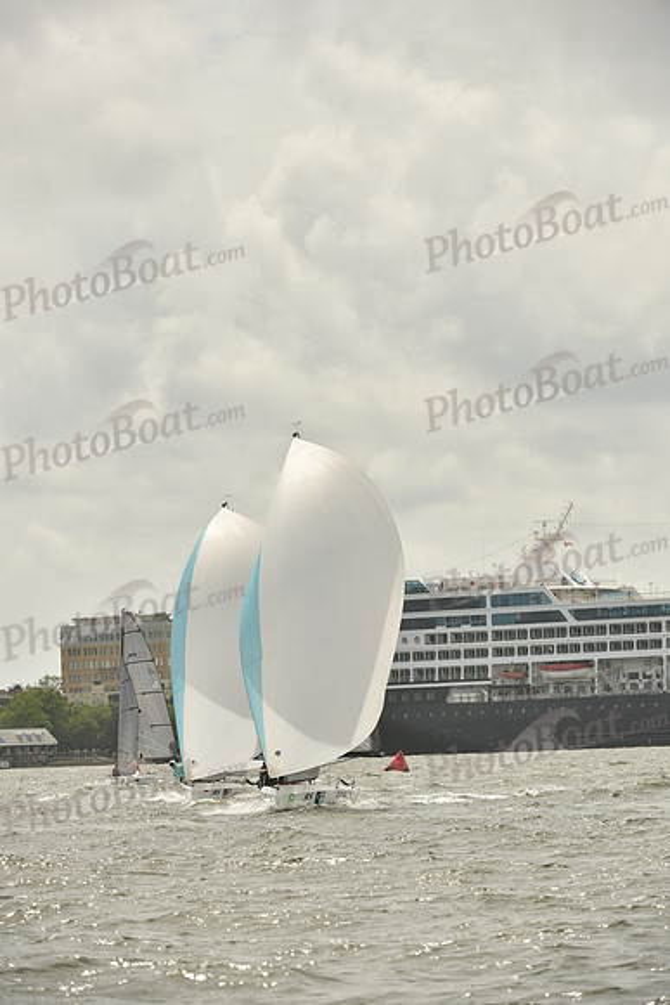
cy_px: 502
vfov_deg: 10.3
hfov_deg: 6.9
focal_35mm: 200
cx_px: 335
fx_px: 5580
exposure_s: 1/1250
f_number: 7.1
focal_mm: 200
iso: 320
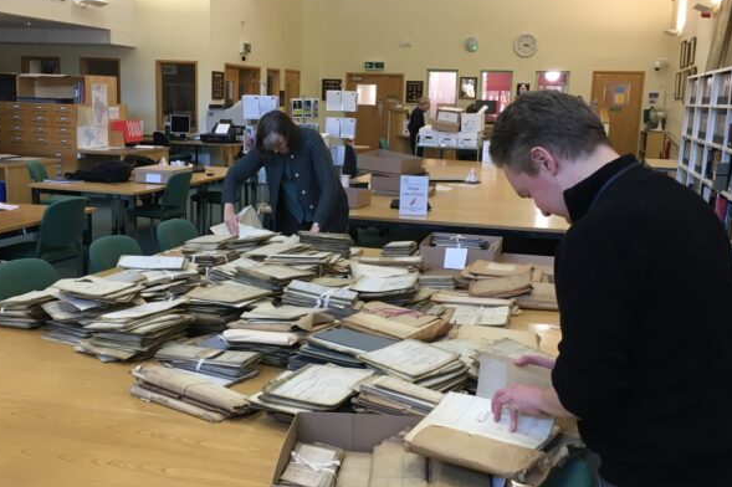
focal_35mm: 41
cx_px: 339
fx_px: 833
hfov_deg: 47.4
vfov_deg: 32.6
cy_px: 255
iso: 80
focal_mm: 4.15
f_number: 2.2
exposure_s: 1/33
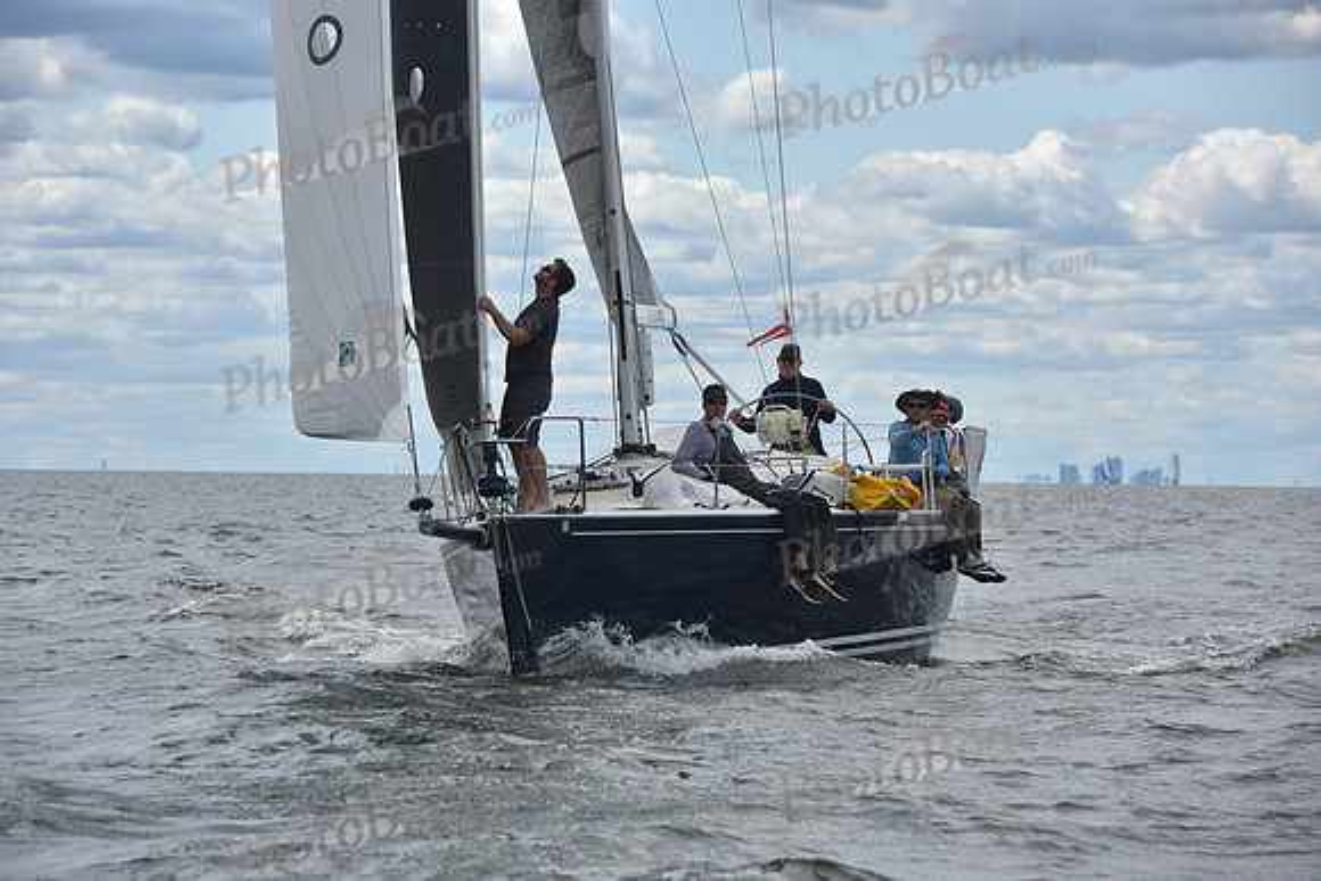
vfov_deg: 6.9
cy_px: 440
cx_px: 660
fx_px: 7340
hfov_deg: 10.3
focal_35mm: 200
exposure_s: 1/800
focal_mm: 200
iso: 250
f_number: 10
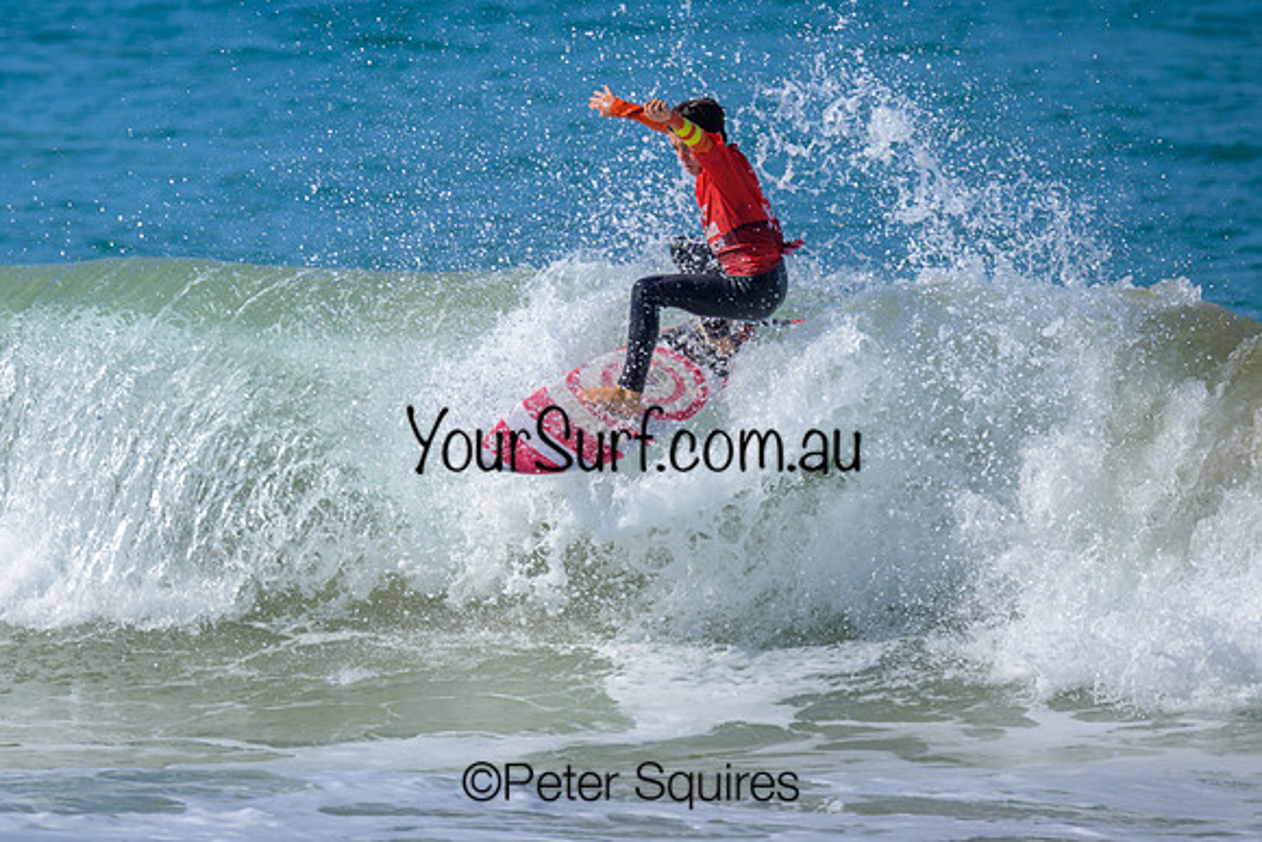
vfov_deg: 1.3
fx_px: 38513
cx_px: 439
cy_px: 310
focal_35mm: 1098
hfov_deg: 1.9
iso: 280
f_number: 6.3
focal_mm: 800
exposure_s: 1/2000
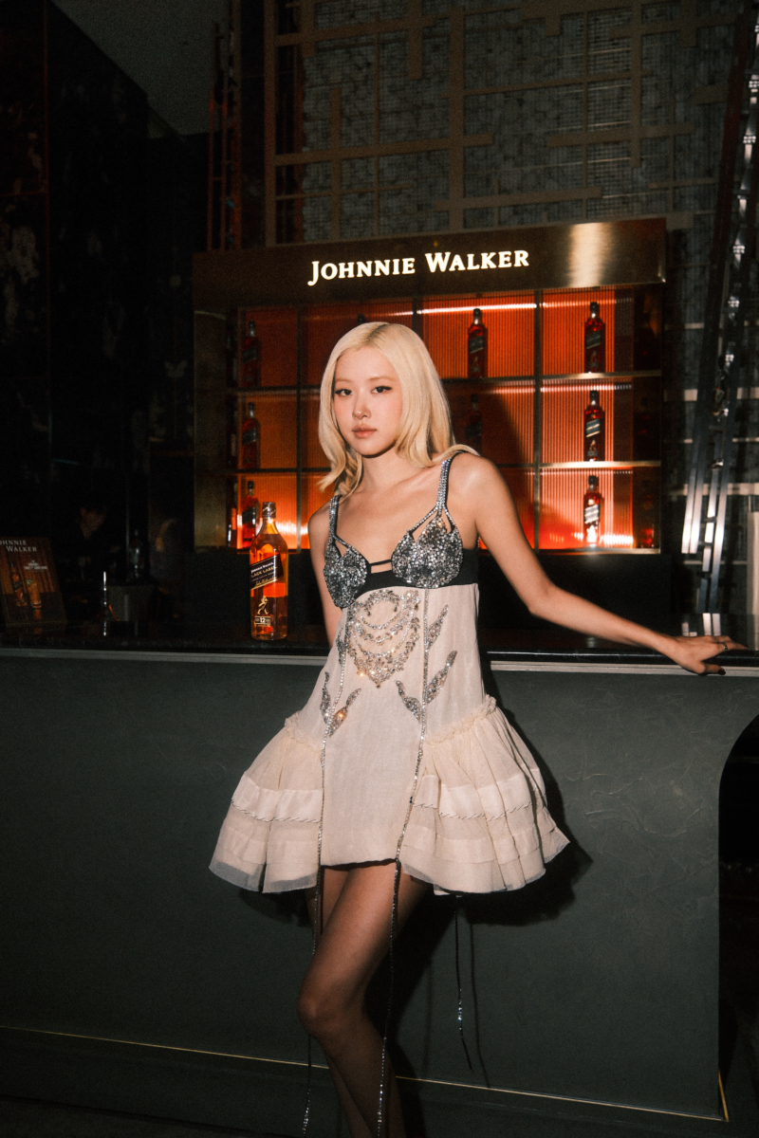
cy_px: 569
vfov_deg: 63.7
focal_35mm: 29
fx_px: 917
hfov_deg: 45.0
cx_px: 380
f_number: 2.8
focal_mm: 19.3
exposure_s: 1/160
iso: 640
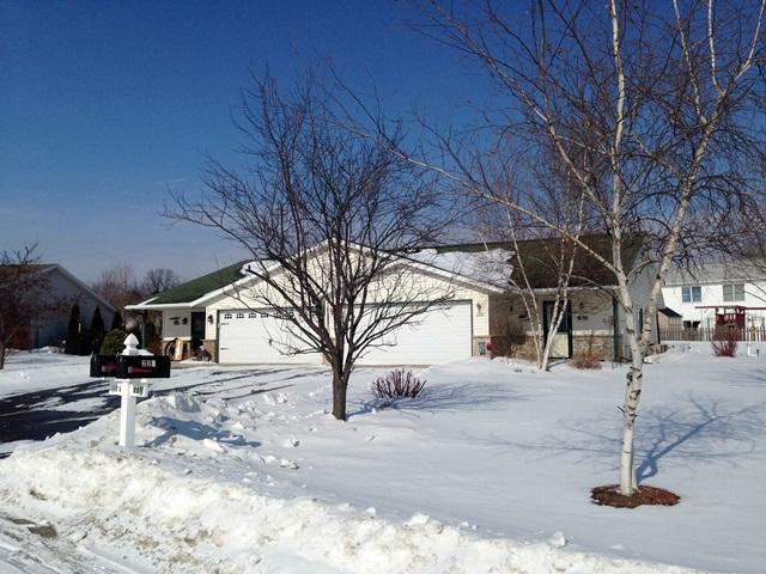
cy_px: 287
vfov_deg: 42.9
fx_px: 730
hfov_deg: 55.4
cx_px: 383
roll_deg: +1.7
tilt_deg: +2.8
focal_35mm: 33
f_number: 2.4
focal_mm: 4.12
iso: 50
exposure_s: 1/6024
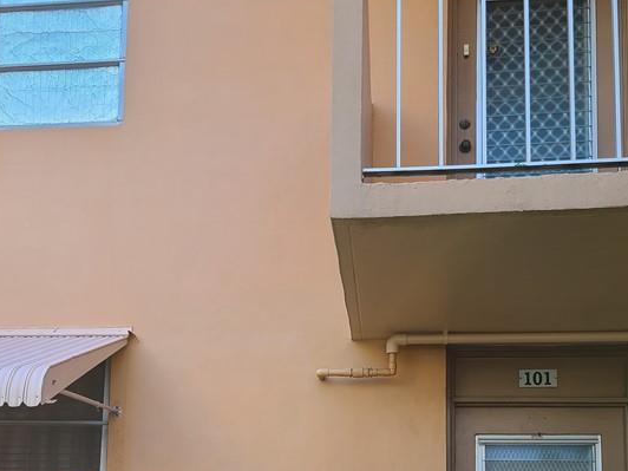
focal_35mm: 50
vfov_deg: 27.8
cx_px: 259
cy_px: 444
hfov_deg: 38.1
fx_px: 907
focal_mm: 5.4
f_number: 1.8
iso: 40
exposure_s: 1/329
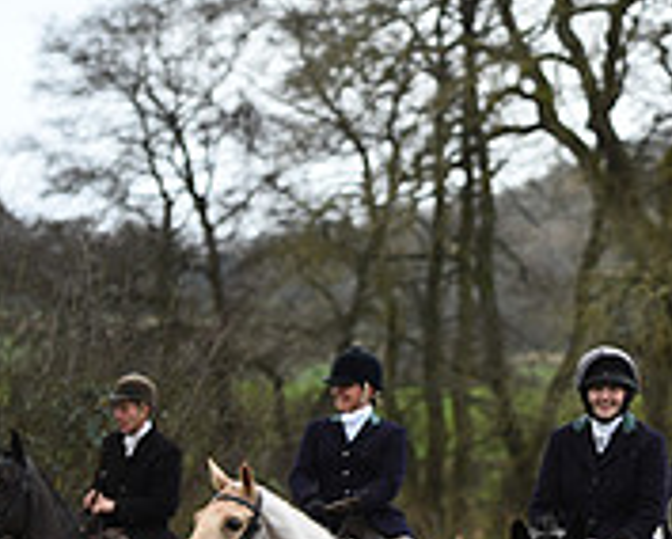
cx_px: 1082
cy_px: 380
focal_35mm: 313
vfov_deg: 5.0
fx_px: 6232
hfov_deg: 6.1
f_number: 3.5
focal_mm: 102
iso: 1600
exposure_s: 1/1000
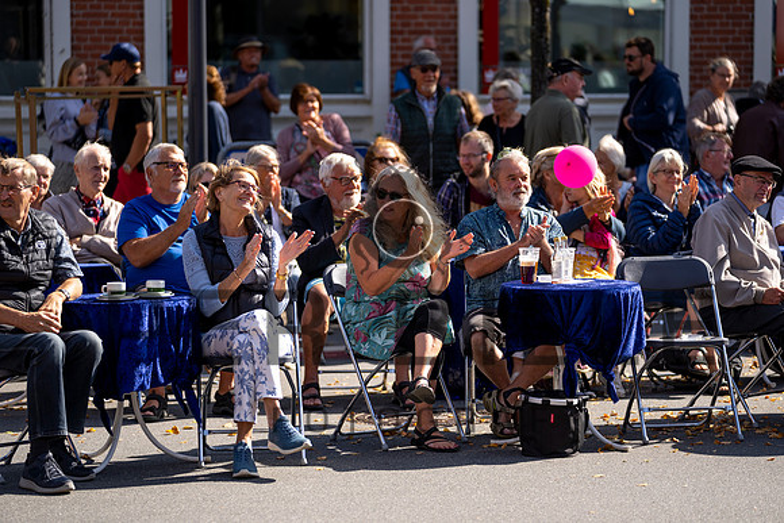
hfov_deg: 16.3
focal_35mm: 126
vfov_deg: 10.9
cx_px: 392
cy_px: 262
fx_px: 2745
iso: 100
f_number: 2.8
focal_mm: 126
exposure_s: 1/800
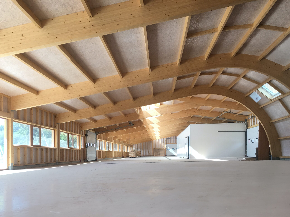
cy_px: 108
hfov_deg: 61.7
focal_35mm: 29
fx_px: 243
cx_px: 145
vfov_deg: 48.2
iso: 25
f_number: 2.2
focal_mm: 4.15
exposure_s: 1/100
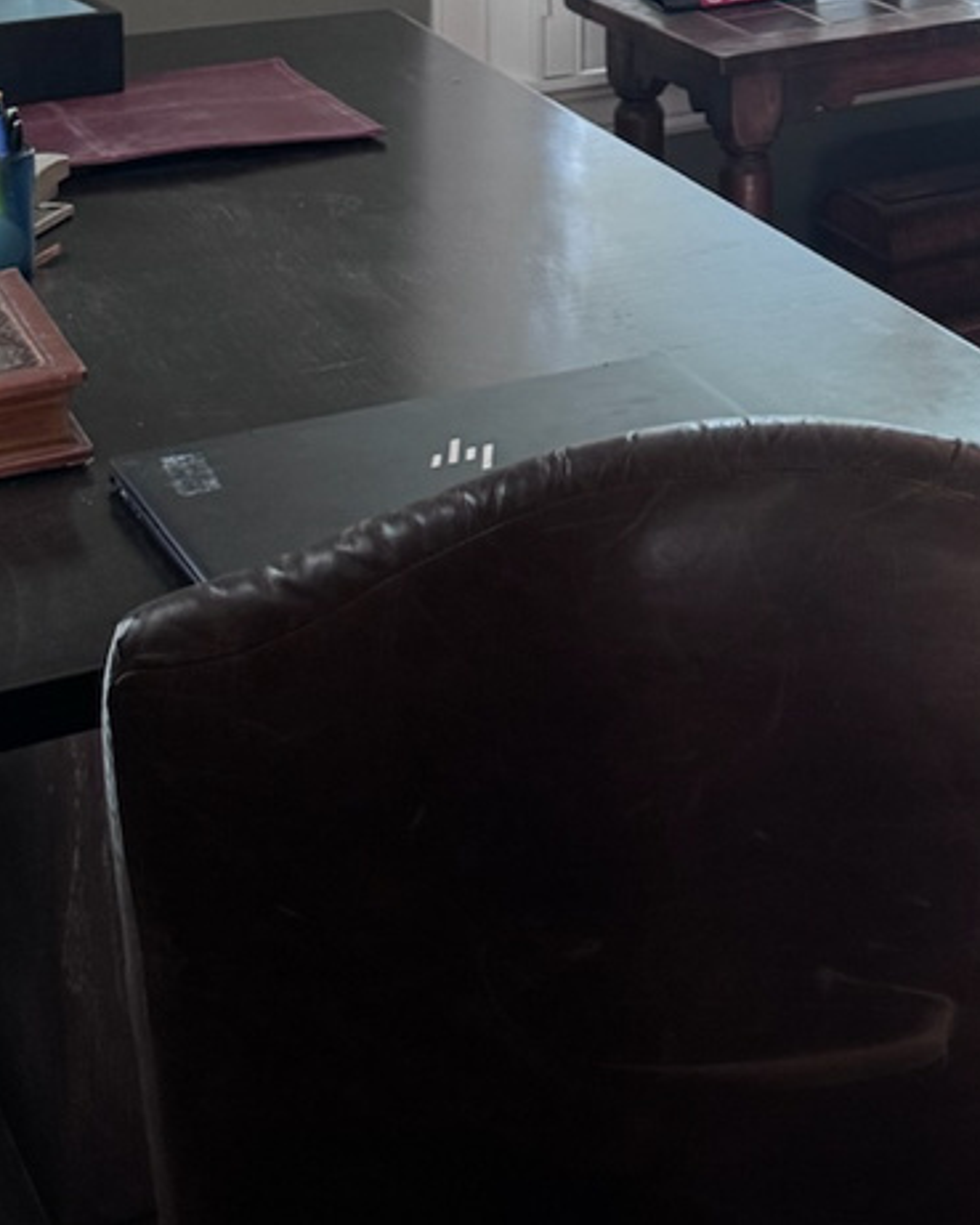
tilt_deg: -6.5
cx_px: 1485
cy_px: -303
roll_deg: -0.6
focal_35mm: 78
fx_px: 2827
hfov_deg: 17.6
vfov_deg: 22.3
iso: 200
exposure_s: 1/120
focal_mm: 6.76
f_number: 1.78
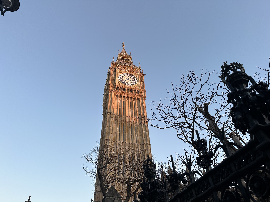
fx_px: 187
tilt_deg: +44.9
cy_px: 101
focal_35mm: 24
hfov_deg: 71.6
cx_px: 135
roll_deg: +3.0
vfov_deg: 56.8
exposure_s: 1/368
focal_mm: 6.86
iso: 80
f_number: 1.78
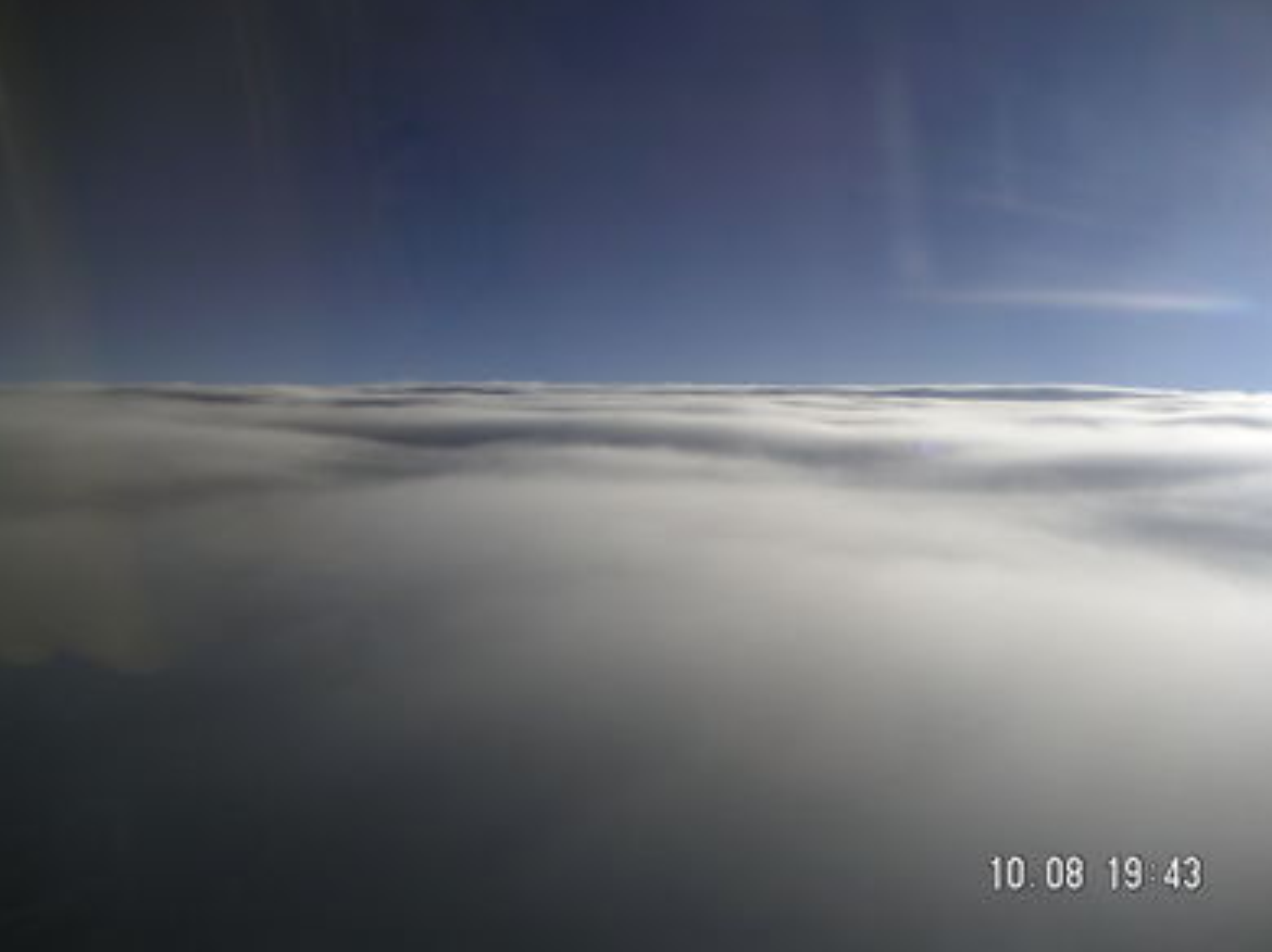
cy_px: 479
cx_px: 639
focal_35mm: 39
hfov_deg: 47.9
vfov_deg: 36.8
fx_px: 1432
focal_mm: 6
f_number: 6.7
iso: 50
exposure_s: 1/250
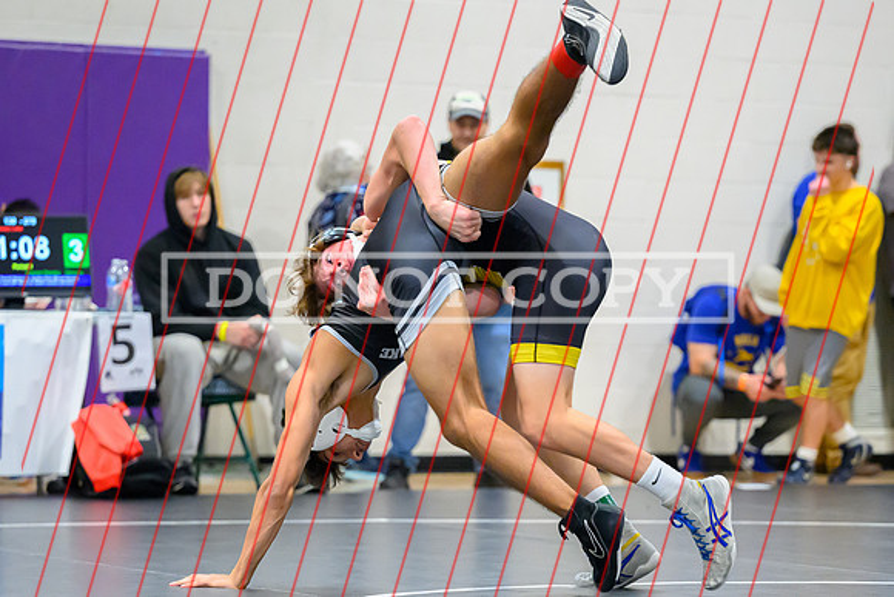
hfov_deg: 14.1
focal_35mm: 146
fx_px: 3622
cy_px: 393
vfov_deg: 9.4
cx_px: 449
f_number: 2.8
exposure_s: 1/640
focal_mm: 104
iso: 8000
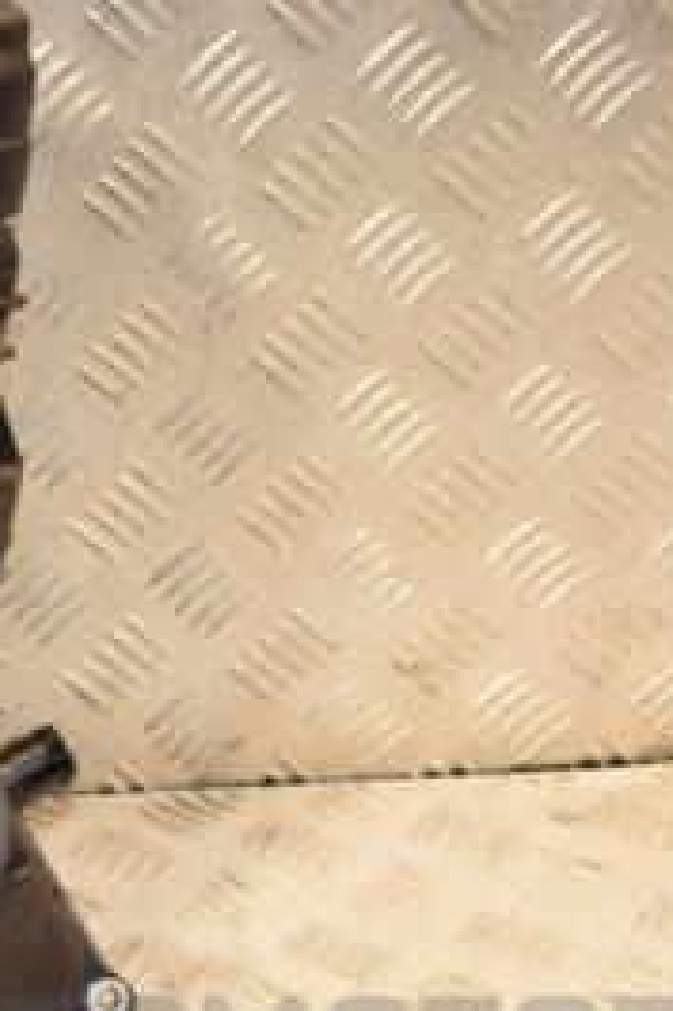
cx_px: -266
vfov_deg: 17.8
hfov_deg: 11.5
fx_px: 3229
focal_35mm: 115
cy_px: 547
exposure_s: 1/200
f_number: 5
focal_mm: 34
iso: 800
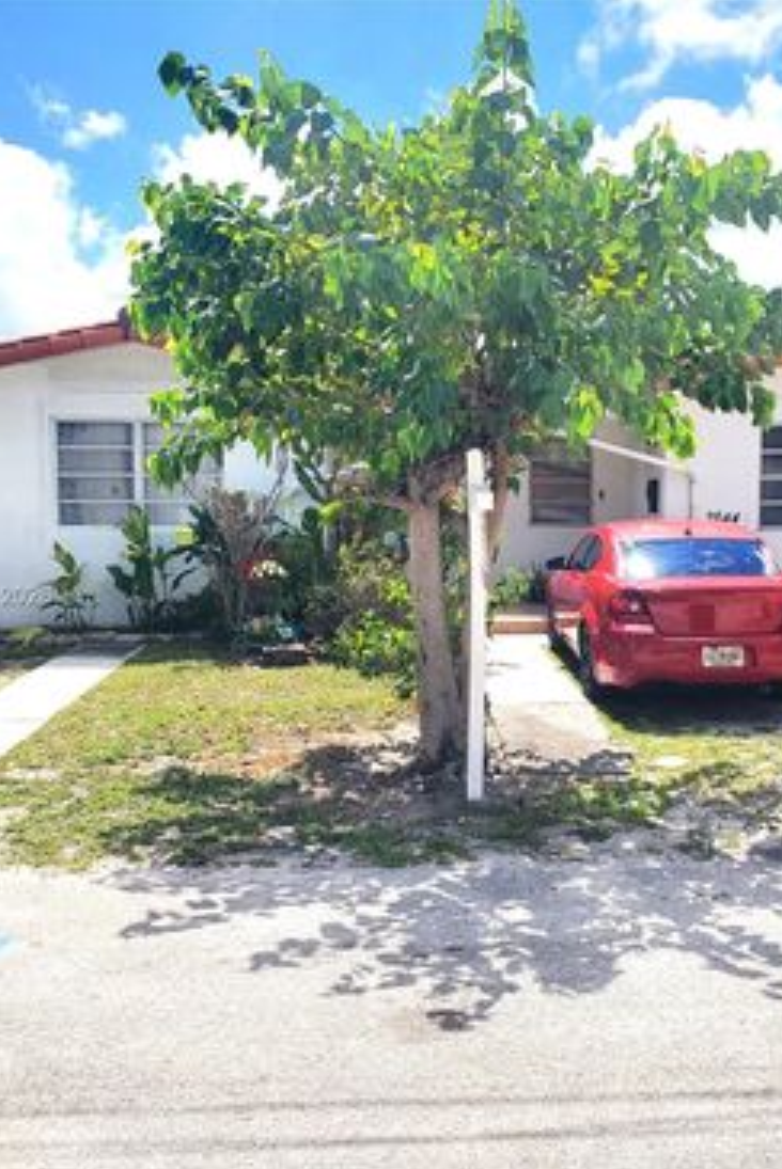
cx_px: 542
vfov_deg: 51.8
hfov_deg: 35.5
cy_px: 597
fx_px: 1203
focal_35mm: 37
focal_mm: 4.3
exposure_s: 1/1737
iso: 50
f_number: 2.4
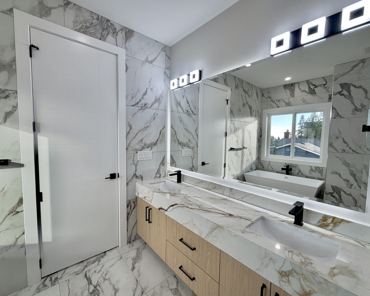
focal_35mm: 15
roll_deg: -0.6
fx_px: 164
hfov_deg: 96.8
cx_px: 178
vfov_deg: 84.0
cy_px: 149
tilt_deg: -3.7
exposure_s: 1/186
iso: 64
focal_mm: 2.22
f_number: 2.2
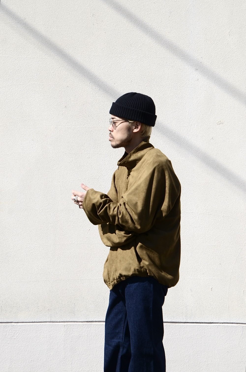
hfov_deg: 13.0
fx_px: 1081
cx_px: 123
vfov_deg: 19.5
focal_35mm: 105
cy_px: 186
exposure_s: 1/800
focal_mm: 70
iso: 125
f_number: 6.3
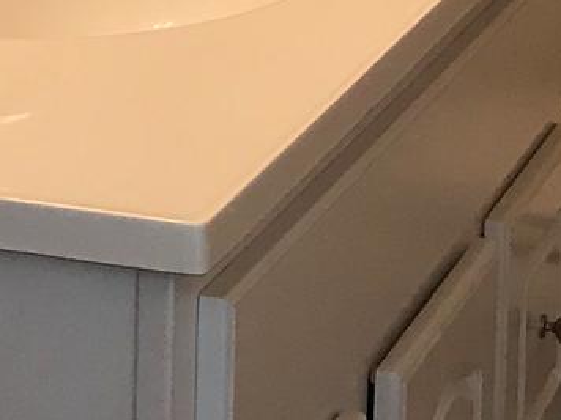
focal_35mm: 161
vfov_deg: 8.5
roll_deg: -1.1
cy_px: -557
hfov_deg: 12.3
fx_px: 2609
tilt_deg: -2.1
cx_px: 366
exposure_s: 1/24
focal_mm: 3.99
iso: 40
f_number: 1.8
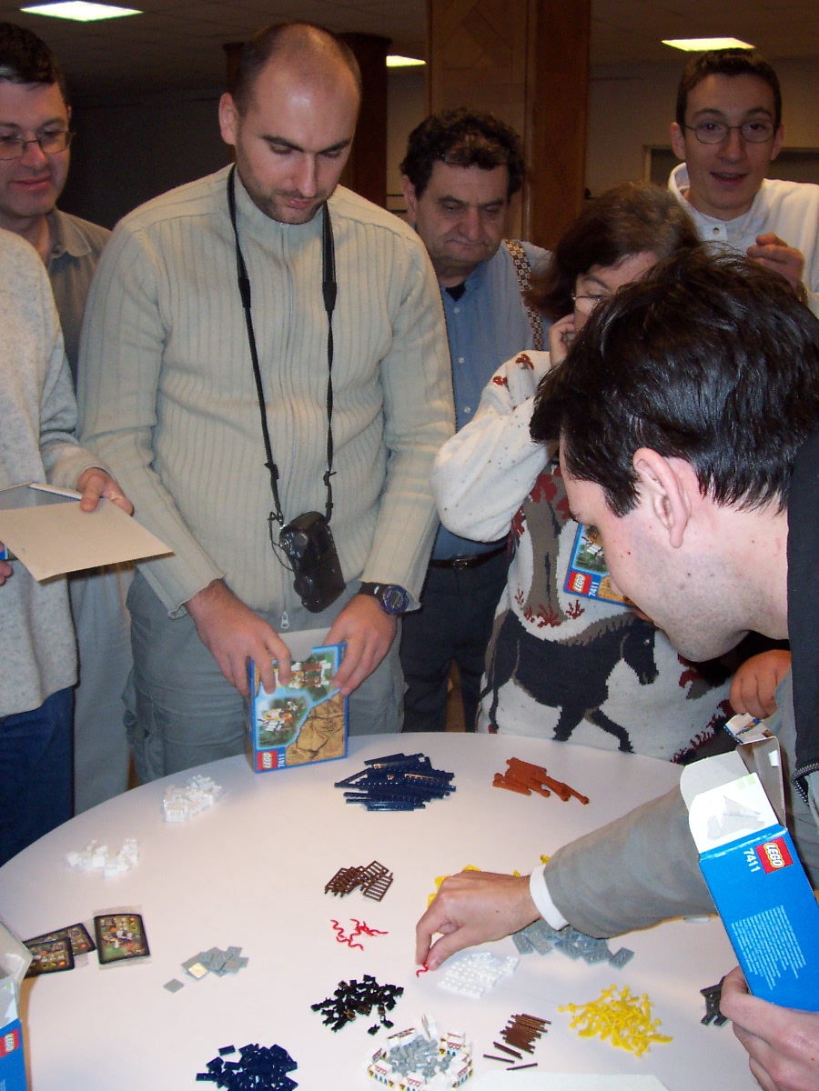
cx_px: 410
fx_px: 1167
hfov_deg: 38.7
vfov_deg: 50.1
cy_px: 546
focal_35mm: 37
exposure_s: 1/60
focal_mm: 5.6
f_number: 2.8
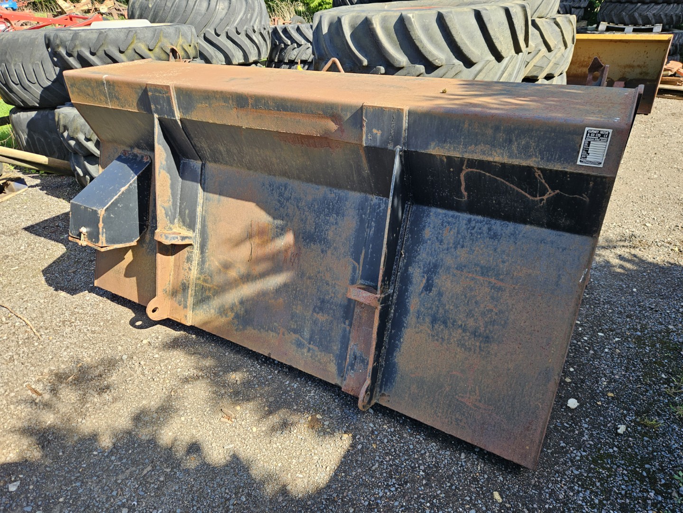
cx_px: 342
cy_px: 256
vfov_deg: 58.9
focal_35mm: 23
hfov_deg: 73.9
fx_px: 454
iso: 25
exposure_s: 1/282
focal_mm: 5.4
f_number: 1.8
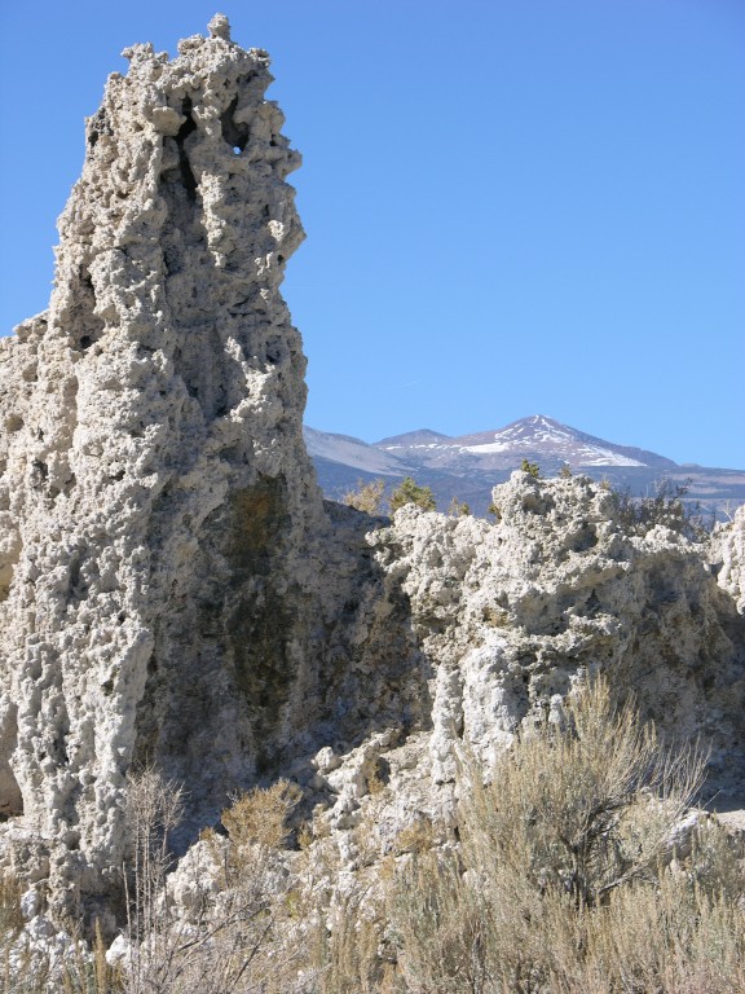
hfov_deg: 11.4
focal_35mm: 130
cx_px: 372
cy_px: 497
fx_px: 3730
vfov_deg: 15.2
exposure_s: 1/267
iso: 50
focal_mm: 31.9
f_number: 5.4
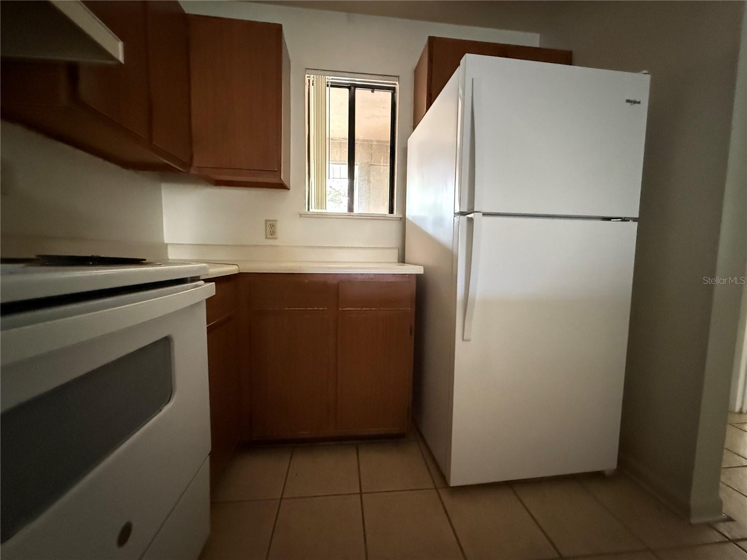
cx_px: 374
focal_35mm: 14
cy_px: 280
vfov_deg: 85.7
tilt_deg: -3.8
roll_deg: -1.2
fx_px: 302
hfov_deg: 102.1
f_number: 2.2
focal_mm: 2.22
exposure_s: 1/53
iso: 1250
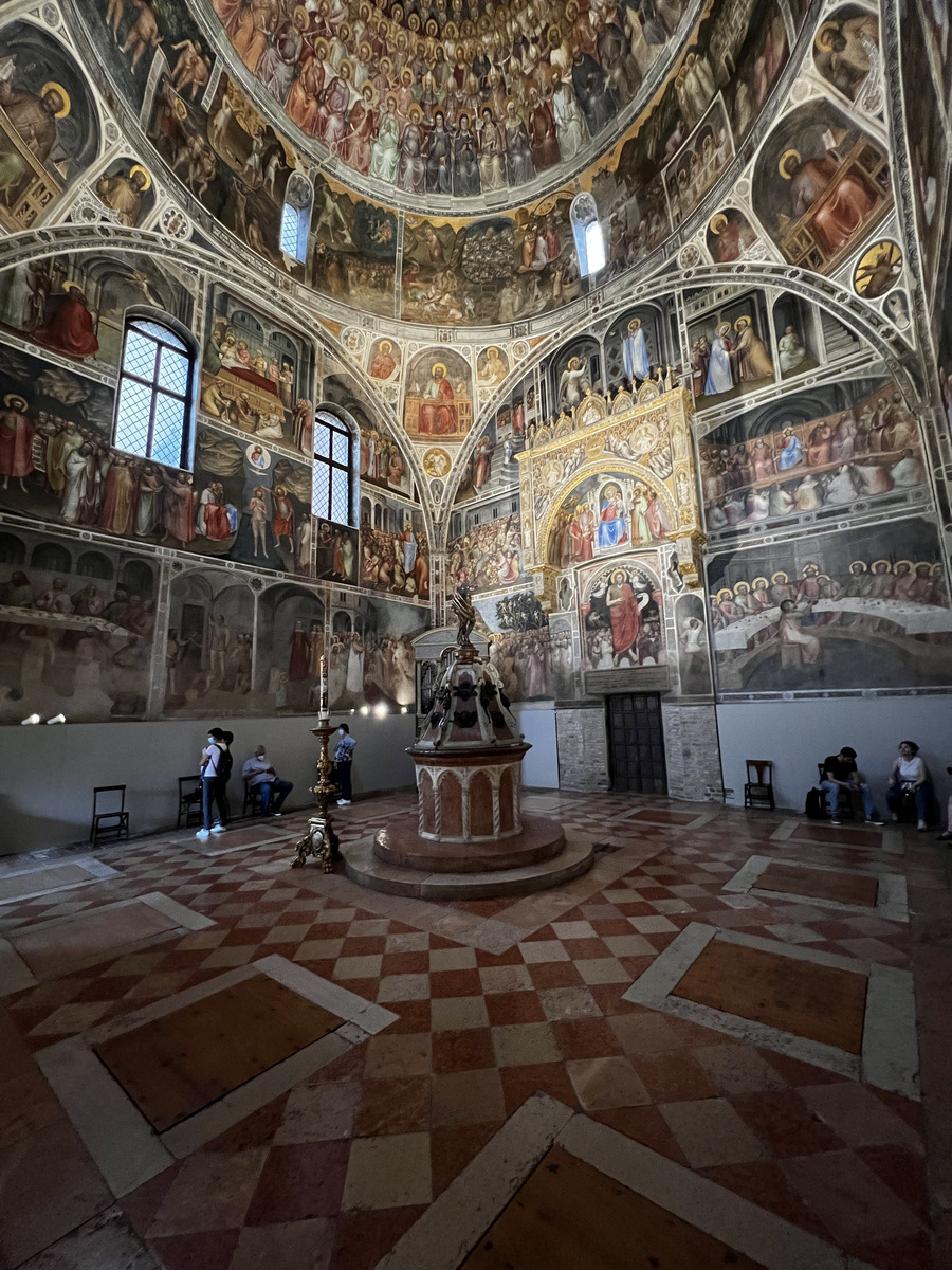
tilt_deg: +9.5
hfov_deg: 89.9
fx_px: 477
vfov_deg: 106.2
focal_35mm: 13
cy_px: 635
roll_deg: +1.6
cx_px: 476
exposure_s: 1/60
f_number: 1.8
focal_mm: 1.57
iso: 800
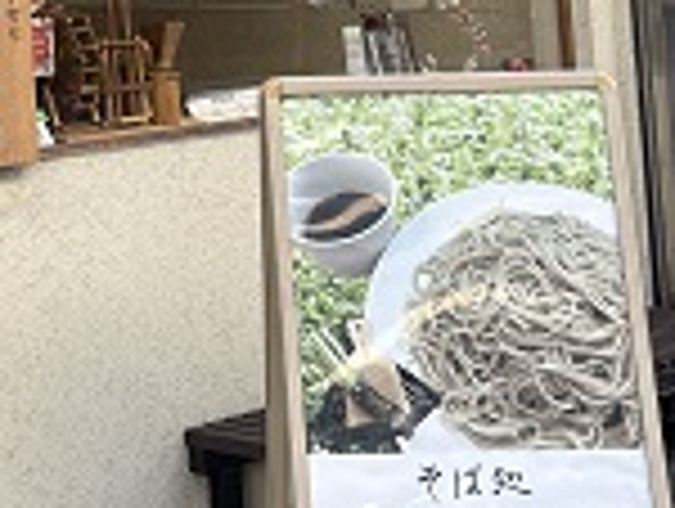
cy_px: -252
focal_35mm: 104
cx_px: -54
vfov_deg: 13.5
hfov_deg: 18.2
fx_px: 2031
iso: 50
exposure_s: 1/442
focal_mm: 5.96
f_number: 1.6
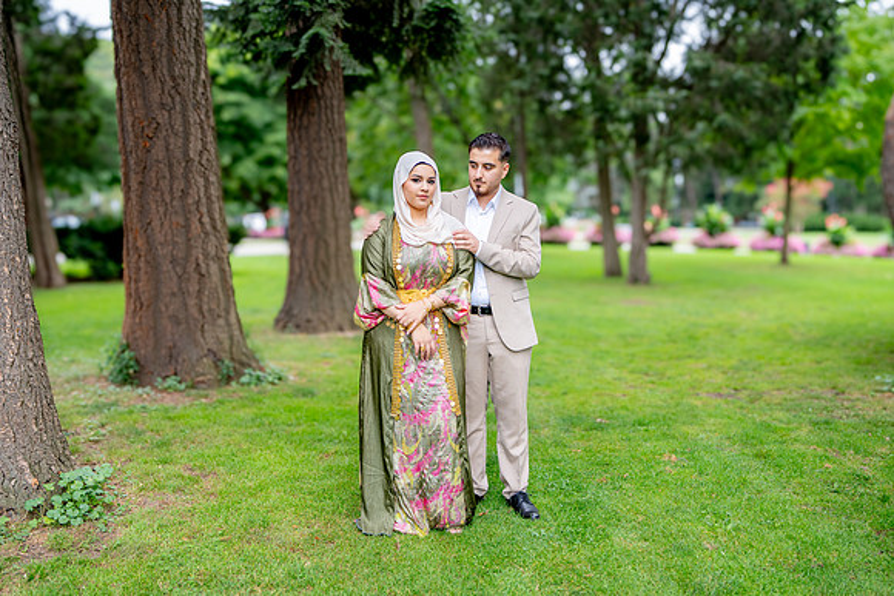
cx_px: 447
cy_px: 298
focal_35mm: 35
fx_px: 869
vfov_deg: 37.9
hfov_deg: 54.4
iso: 200
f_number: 2
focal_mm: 35
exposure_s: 1/800
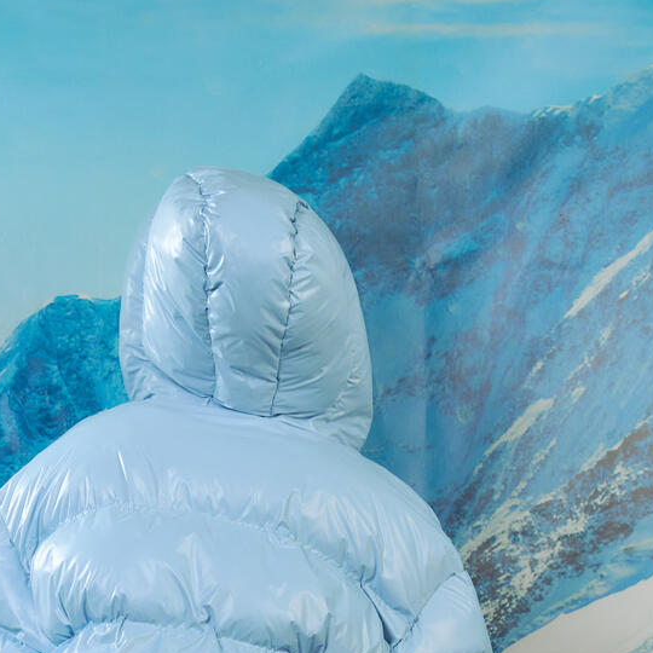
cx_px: 149
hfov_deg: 14.7
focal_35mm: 118
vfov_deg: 14.4
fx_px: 2518
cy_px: 742
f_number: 5.6
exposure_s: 1/160
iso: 1250
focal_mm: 50
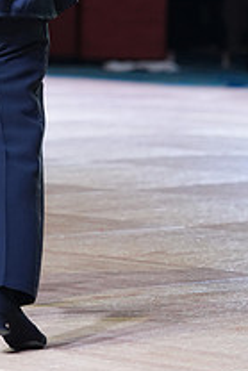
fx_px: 2816
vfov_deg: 7.5
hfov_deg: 5.0
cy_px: -87
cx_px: -76
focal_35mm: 273
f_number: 2.8
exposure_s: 1/400
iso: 1000
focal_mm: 98
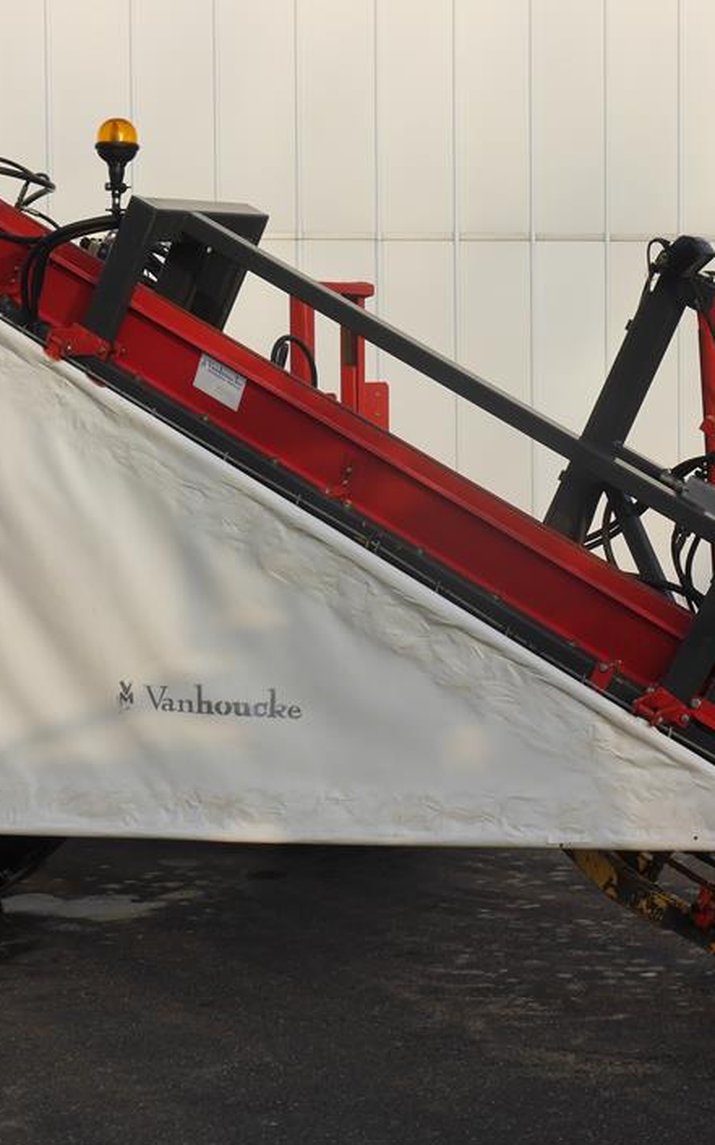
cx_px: 467
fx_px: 2682
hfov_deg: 15.2
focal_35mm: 86
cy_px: 543
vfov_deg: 24.1
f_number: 8
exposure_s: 1/250
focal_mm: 28
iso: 160
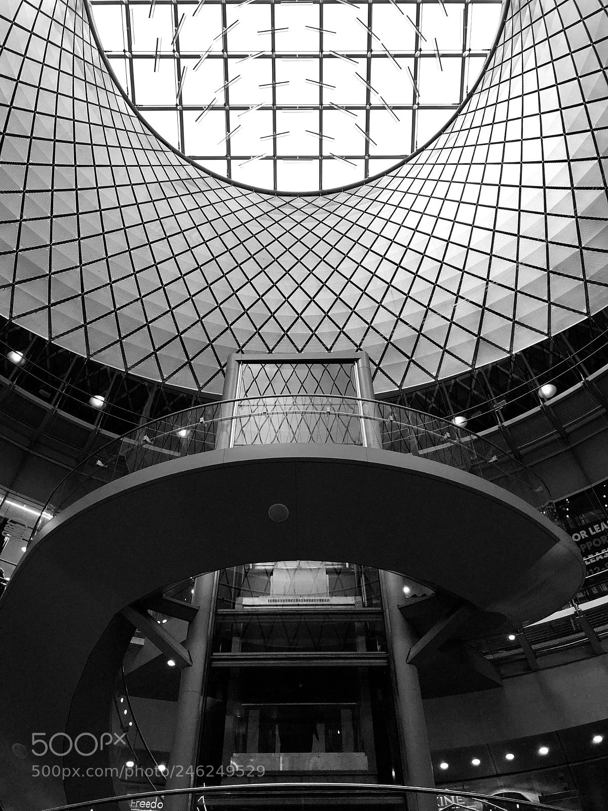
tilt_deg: +51.8
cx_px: 304
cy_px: 406
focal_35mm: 28
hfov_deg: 49.7
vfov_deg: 63.4
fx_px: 656
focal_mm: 4
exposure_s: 1/40
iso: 25
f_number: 1.8
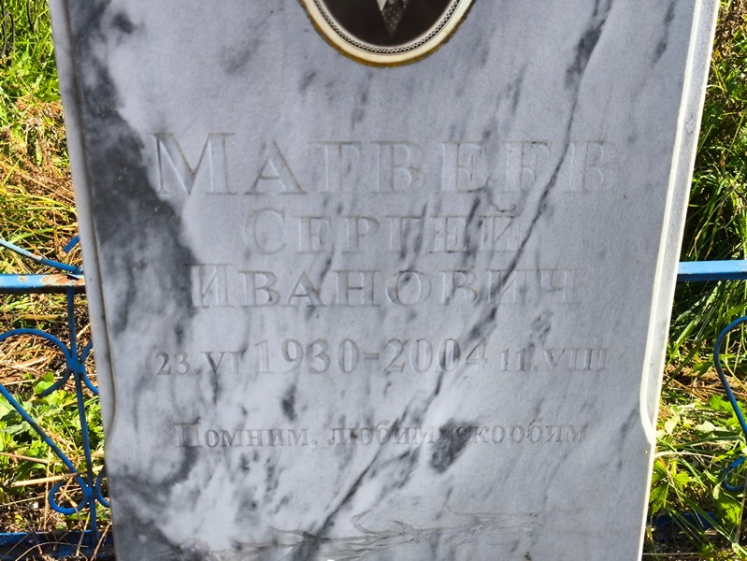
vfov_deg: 29.1
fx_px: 1079
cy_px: 280
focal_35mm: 50
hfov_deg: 38.2
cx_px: 374
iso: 50
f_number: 1.7
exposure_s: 1/377
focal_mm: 4.71
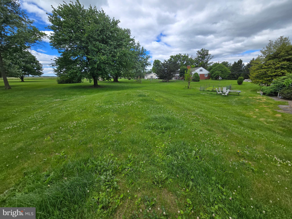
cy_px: 110
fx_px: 110
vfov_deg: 89.9
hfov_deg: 106.2
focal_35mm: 13
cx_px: 146
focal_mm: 2.2
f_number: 2.2
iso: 50
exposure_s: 1/1350
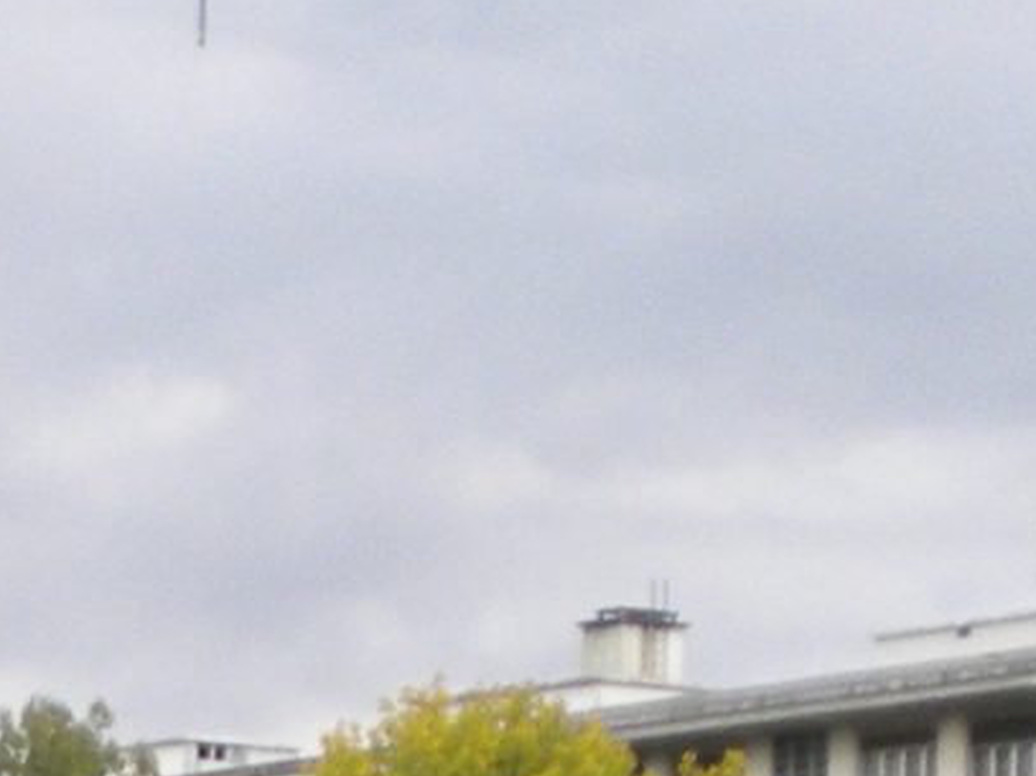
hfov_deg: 8.9
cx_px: -51
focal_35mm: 220
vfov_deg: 6.3
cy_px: 2107
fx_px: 6582
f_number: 3.1
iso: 126
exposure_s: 1/61.3
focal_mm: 6.3
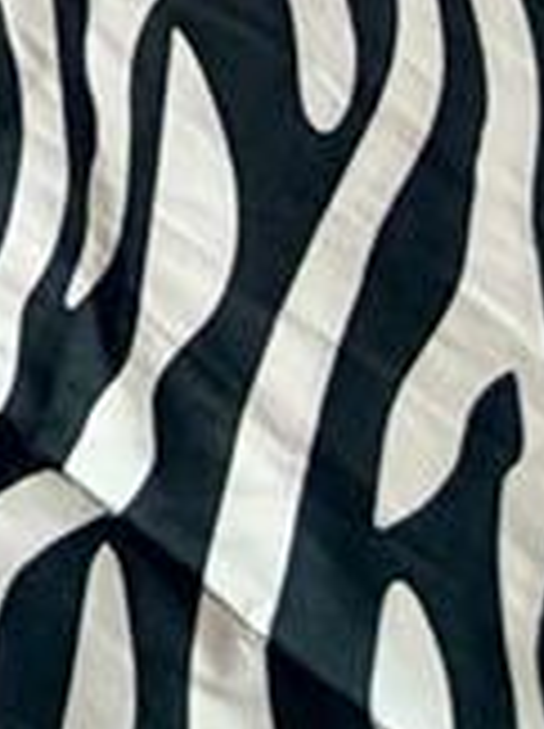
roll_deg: -0.6
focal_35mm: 104
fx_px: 2185
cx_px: -976
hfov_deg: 10.8
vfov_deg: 11.2
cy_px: -1490
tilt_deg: -20.1
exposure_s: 1/120
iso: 200
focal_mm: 2.22
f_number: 2.2
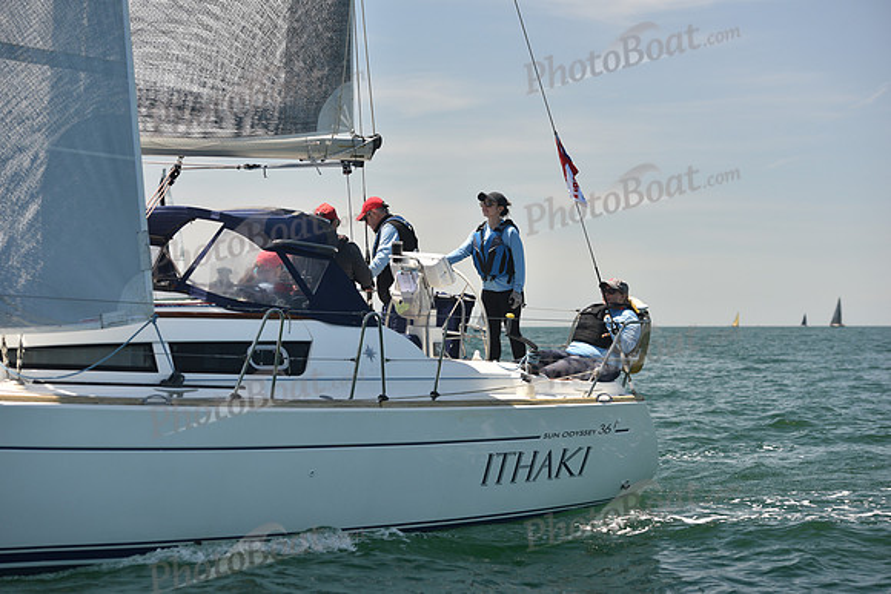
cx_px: 446
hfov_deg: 21.5
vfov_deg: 14.4
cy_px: 297
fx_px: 2352
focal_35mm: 95
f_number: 4.5
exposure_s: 1/800
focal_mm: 95
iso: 250
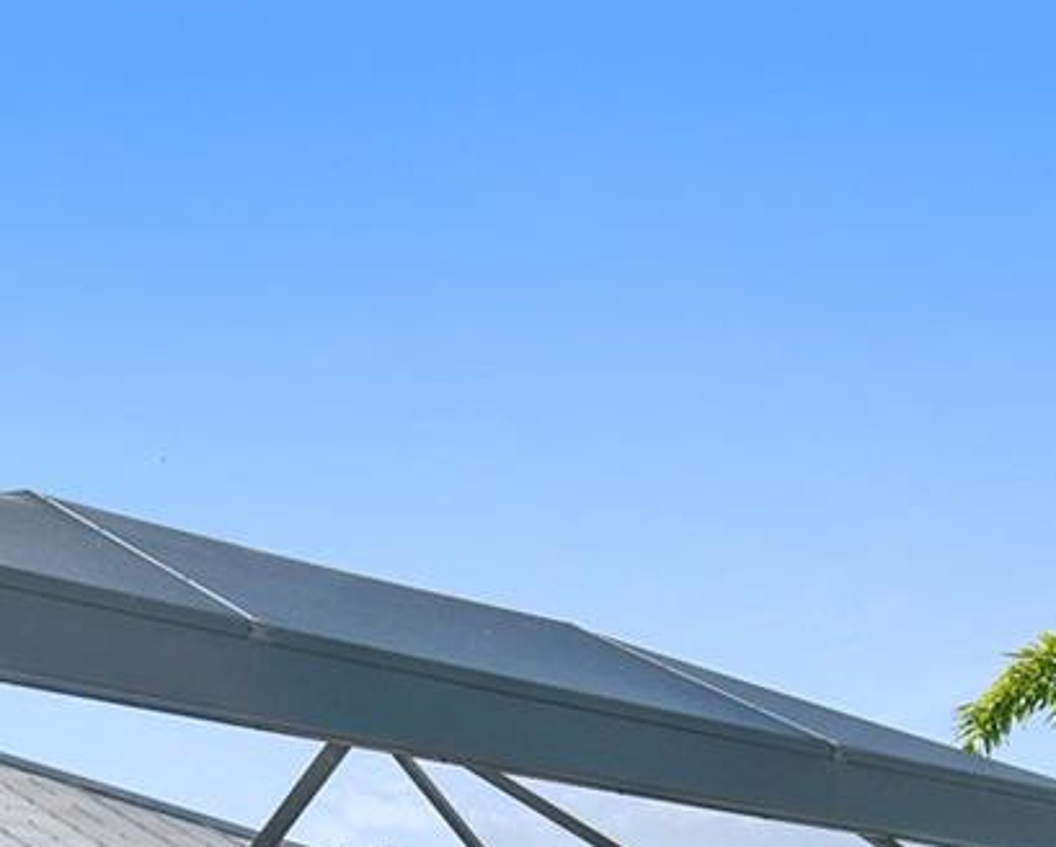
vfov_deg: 23.5
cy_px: 1180
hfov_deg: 32.6
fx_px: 1721
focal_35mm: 55
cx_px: 124
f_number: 7.1
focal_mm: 10
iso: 100
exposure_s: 1/125
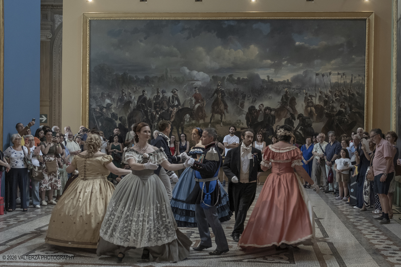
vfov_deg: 32.6
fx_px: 457
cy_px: 134
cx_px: 200
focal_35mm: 41
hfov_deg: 47.4
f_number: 4
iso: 2500
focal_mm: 27.5
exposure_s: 1/125
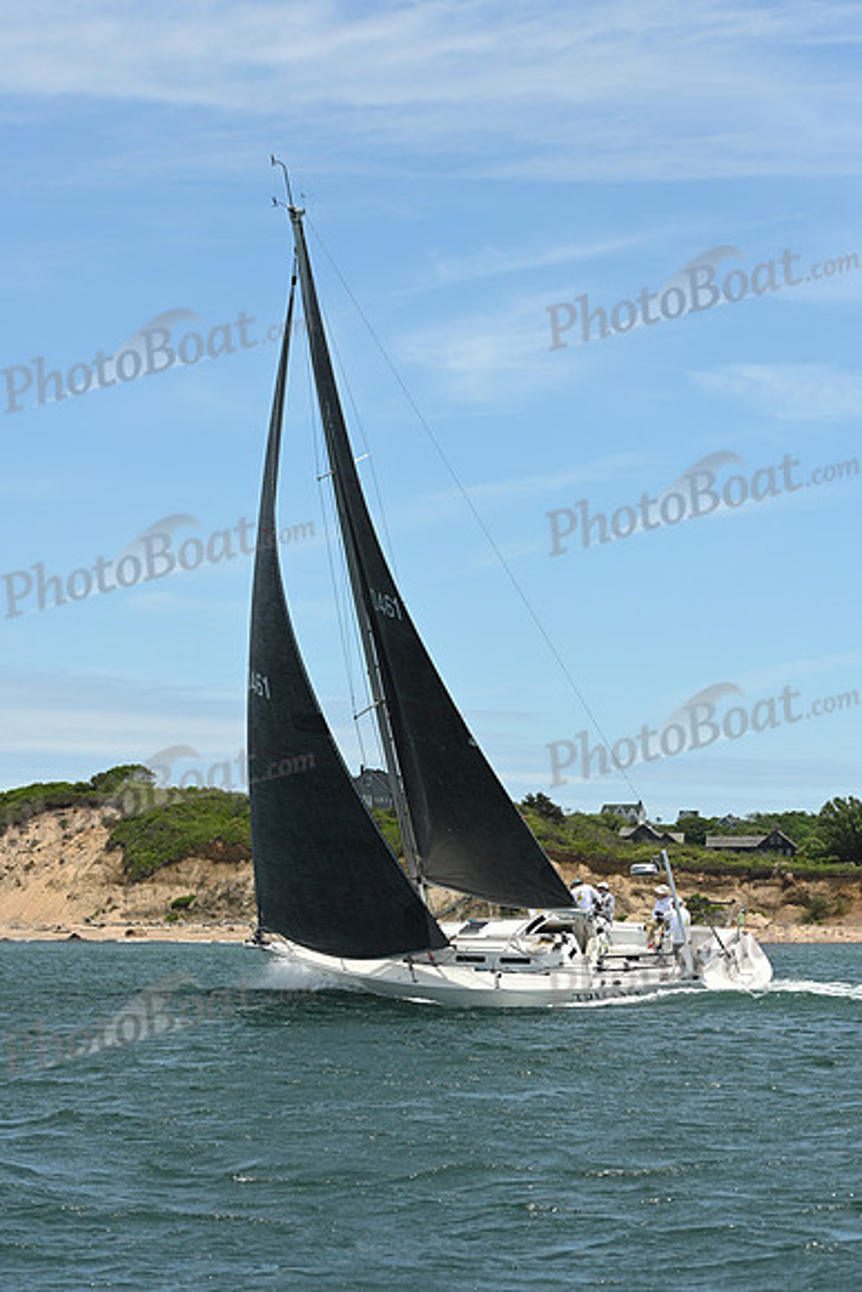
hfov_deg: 14.9
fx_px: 3302
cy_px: 646
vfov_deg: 22.1
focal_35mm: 92
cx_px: 431
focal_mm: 92
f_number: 7.1
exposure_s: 1/1000
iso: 320
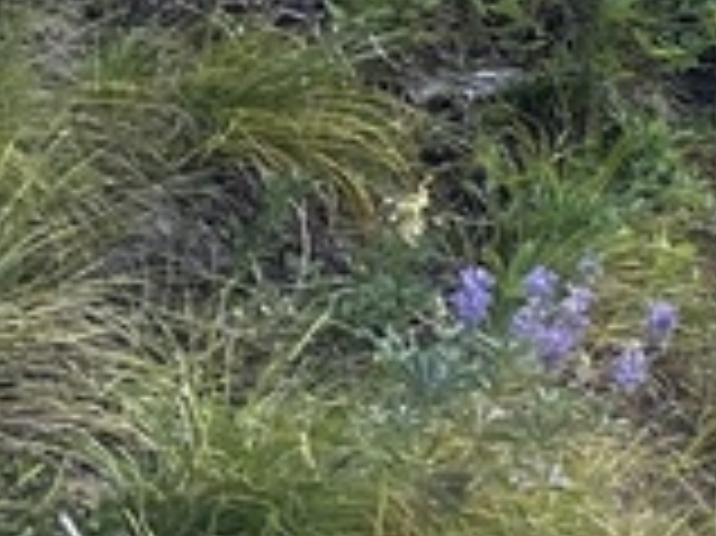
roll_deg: -1.3
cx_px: 2234
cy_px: -531
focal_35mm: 151
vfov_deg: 9.2
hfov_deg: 9.7
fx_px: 3121
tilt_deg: -11.5
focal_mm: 6.86
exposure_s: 1/699
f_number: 1.78
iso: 80
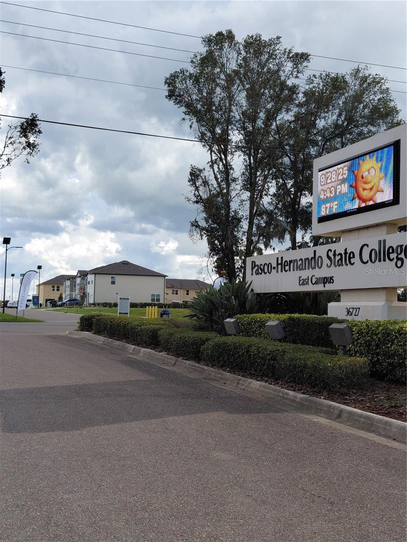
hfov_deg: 54.9
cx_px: 204
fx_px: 392
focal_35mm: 25
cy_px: 271
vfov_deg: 69.4
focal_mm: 4.69
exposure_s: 1/930
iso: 32
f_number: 1.8
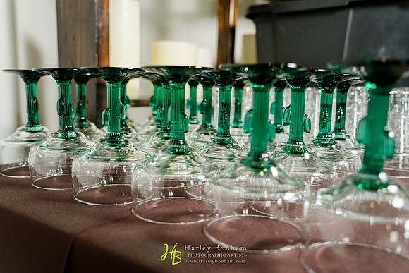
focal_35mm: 32
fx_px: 364
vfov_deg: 41.1
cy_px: 136
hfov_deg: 58.7
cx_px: 204
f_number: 4
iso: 200
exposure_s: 1/80
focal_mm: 32
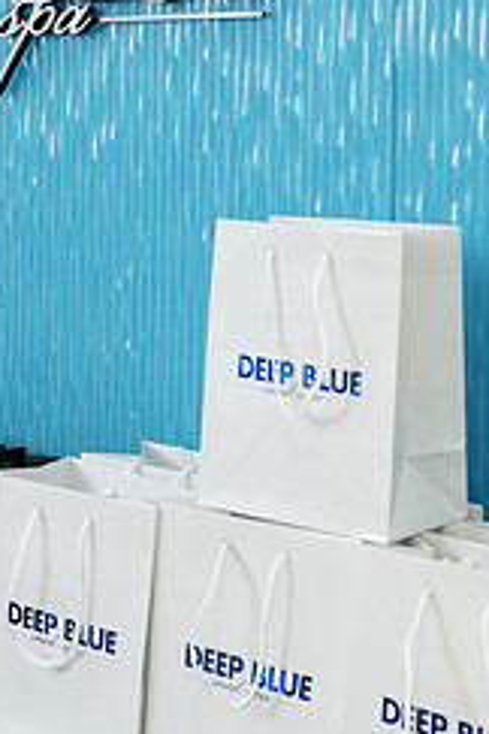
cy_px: 145
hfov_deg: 15.8
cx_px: 86
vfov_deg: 23.3
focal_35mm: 86
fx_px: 1752
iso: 1000
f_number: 4
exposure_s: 1/250
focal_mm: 36
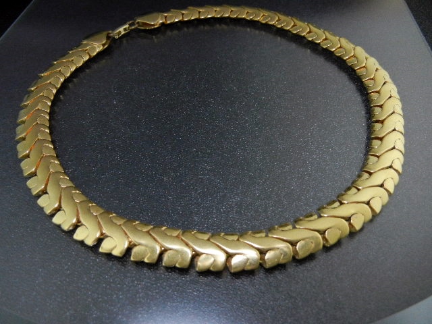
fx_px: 374
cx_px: 216
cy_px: 162
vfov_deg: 46.8
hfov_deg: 60.0
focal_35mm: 30
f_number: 7
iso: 702
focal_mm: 5.4
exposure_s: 1/30
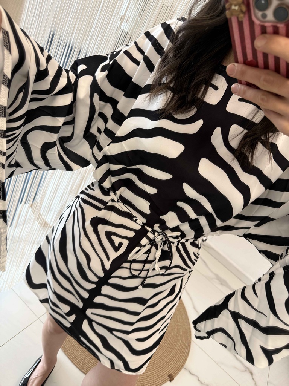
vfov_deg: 71.6
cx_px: 144
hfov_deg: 56.8
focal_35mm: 24
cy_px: 193
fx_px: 267
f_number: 1.78
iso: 160
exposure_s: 1/121
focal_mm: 6.76
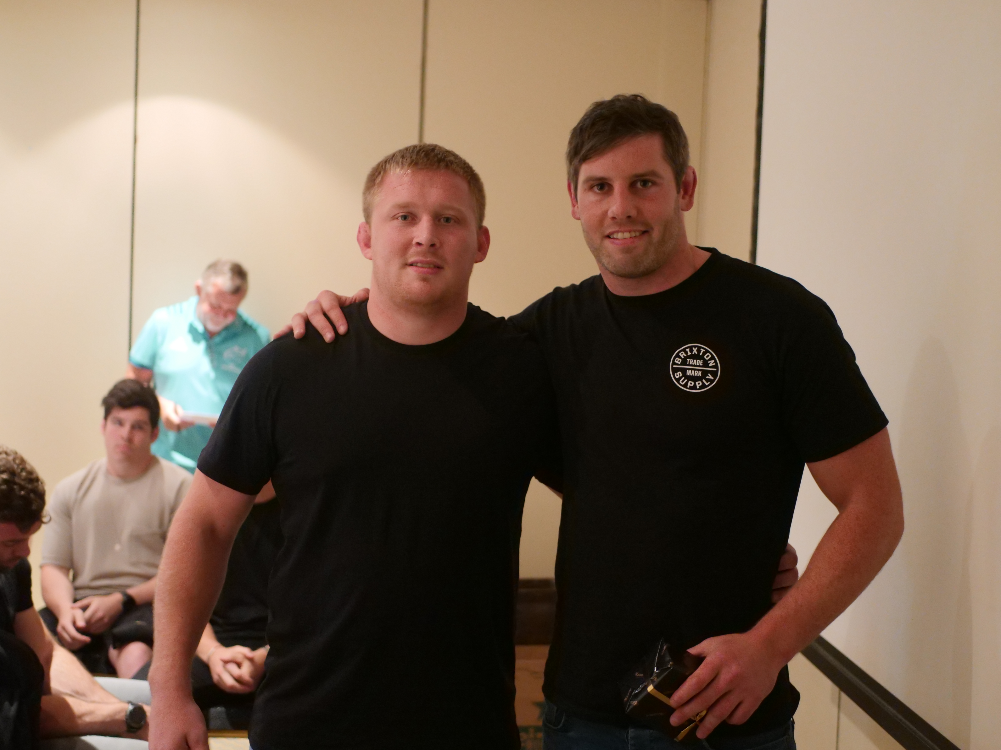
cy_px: 375
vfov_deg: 29.1
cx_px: 500
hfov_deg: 38.2
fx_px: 1446
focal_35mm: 50
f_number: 1.7
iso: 2500
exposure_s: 1/60
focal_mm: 25
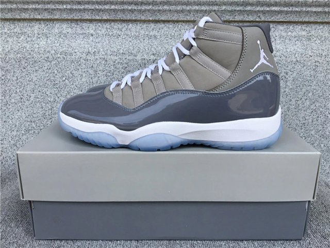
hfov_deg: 58.4
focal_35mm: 31
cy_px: 124
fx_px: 296
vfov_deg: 45.4
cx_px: 165
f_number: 2.4
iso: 25
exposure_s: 1/482
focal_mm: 3.3
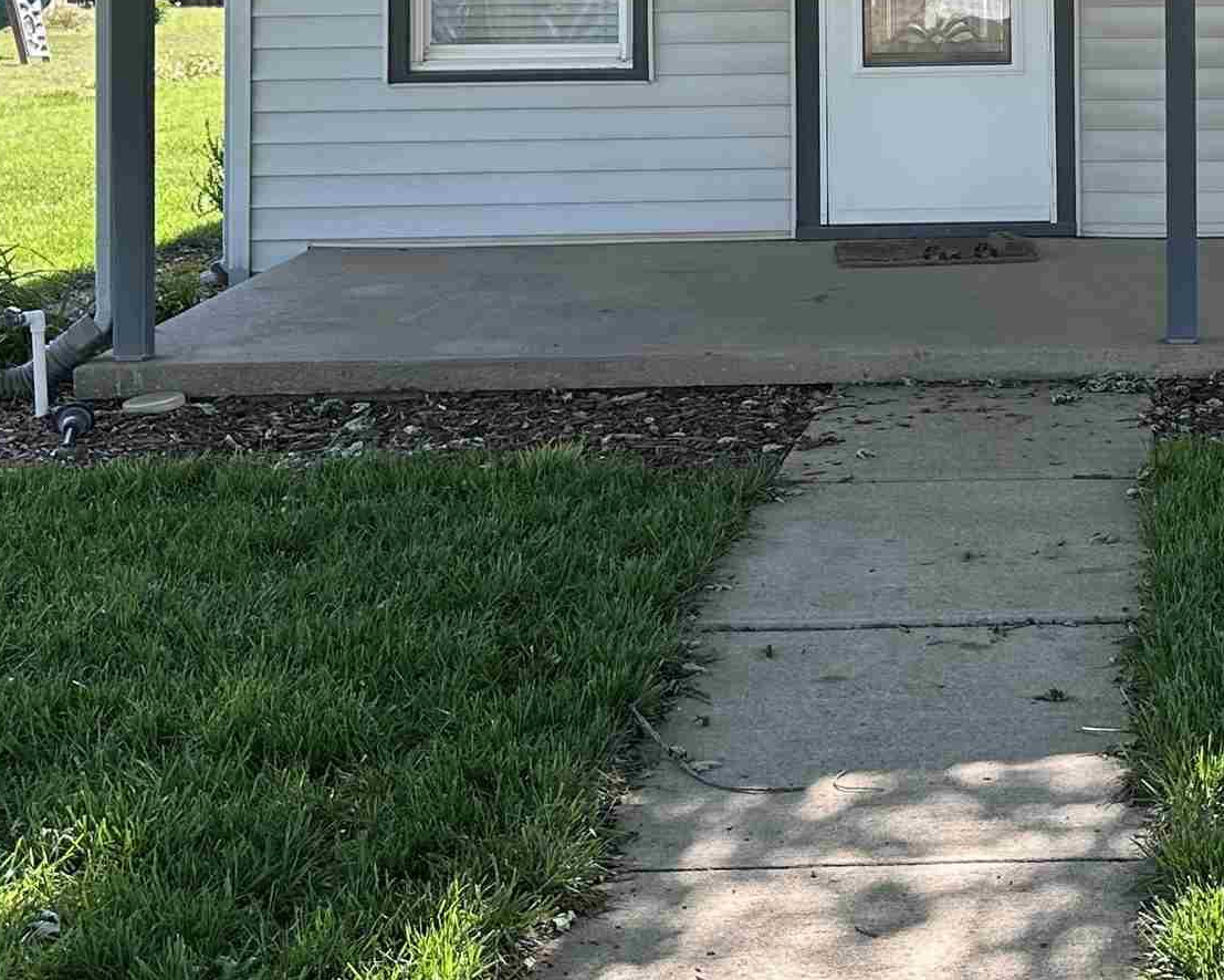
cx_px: 1155
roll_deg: -0.2
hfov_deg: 27.8
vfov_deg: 22.3
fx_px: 2355
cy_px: -63
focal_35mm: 65
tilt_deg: +0.1
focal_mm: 6.86
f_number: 1.78
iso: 80
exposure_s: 1/516
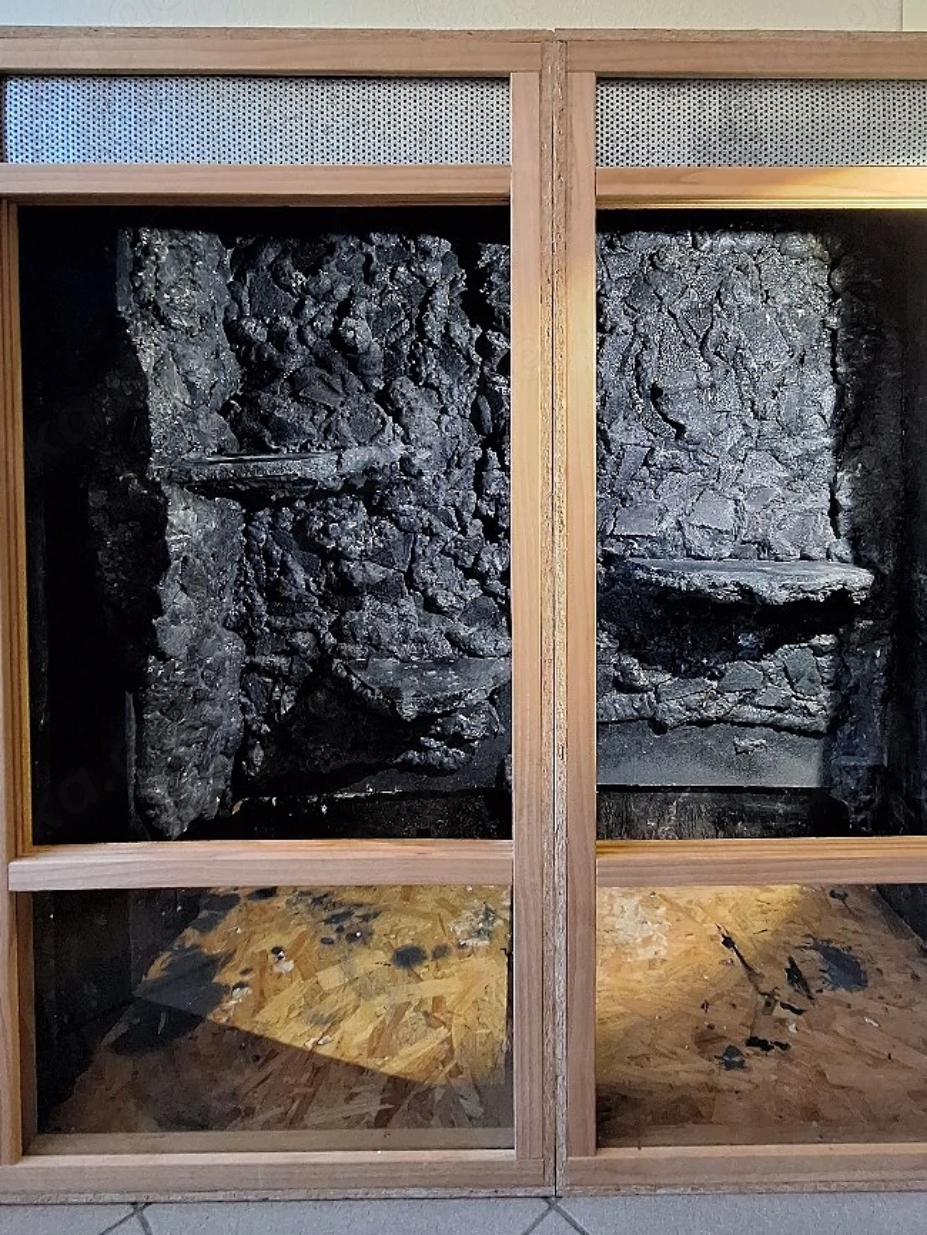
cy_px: 491
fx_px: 714
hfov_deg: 65.8
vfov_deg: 80.7
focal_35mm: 20
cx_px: 512
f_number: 2.2
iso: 160
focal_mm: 1.74
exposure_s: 1/50
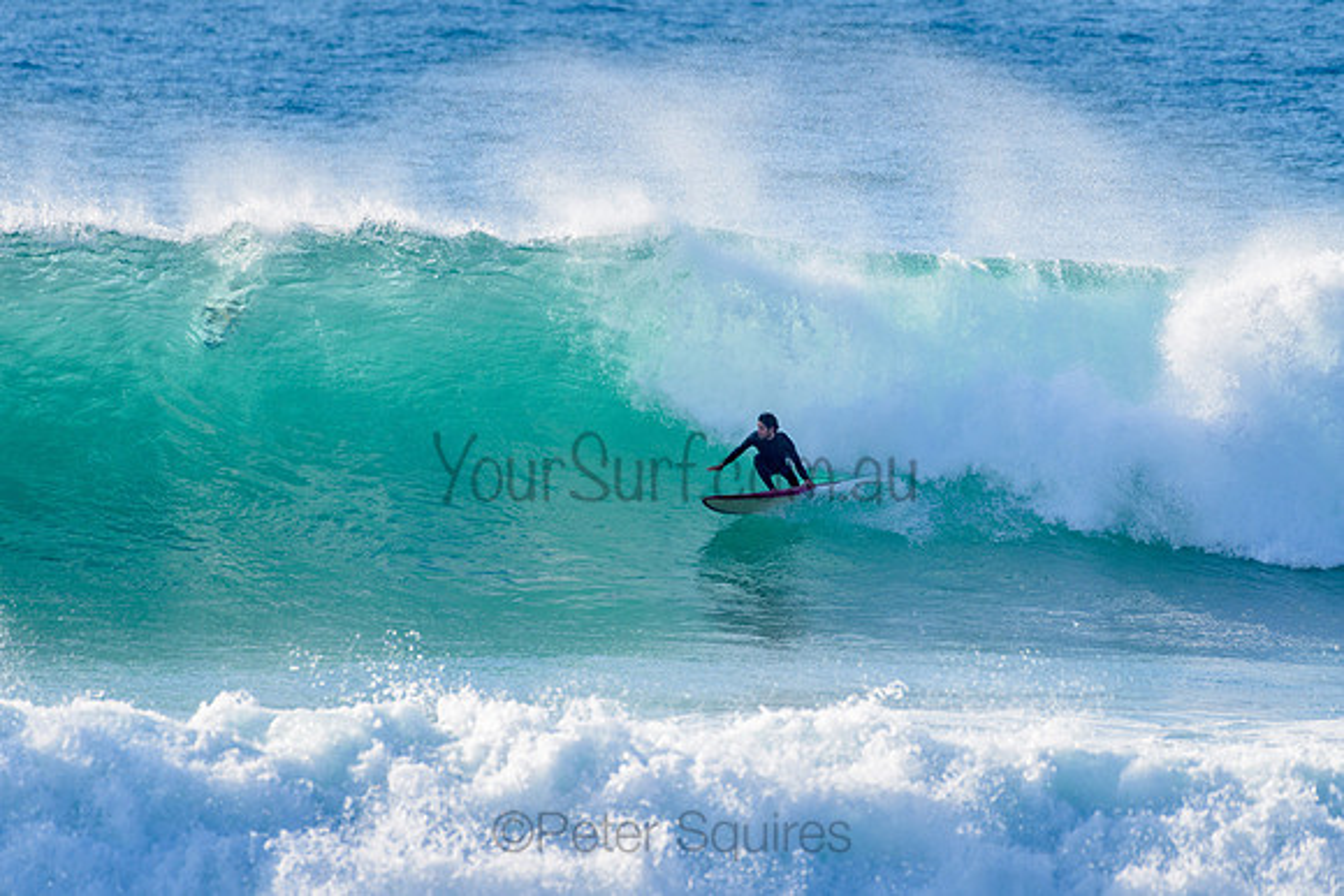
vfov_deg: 2.2
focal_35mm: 613
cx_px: 672
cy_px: 448
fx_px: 22898
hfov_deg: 3.4
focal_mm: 500
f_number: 5.6
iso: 200
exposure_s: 1/2000
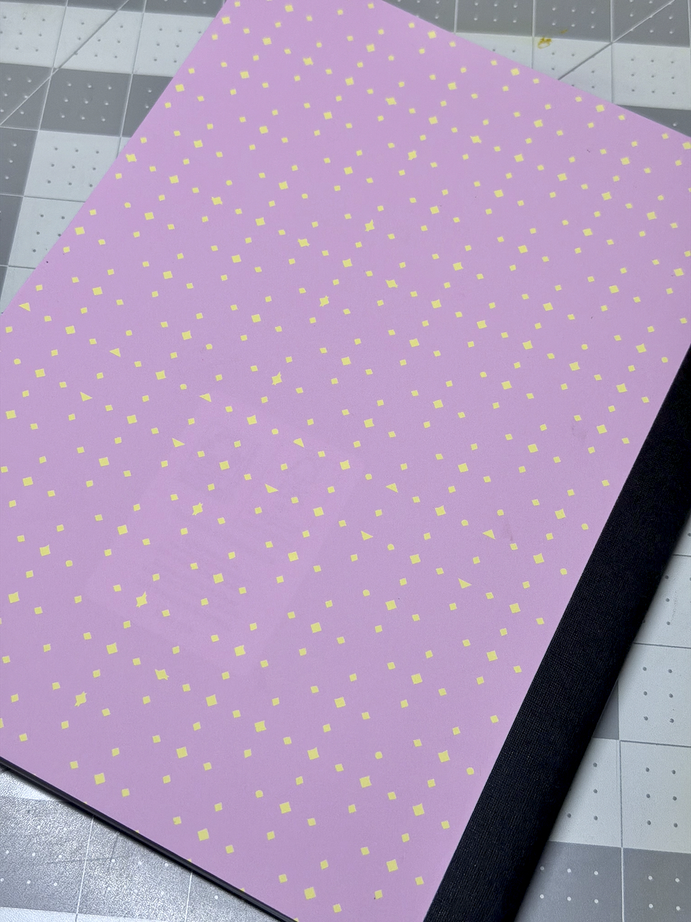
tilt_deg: -63.5
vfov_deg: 39.7
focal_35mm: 48
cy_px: 461
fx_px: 1278
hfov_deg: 30.3
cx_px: 346
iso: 100
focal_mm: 6.76
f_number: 1.78
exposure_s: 1/105
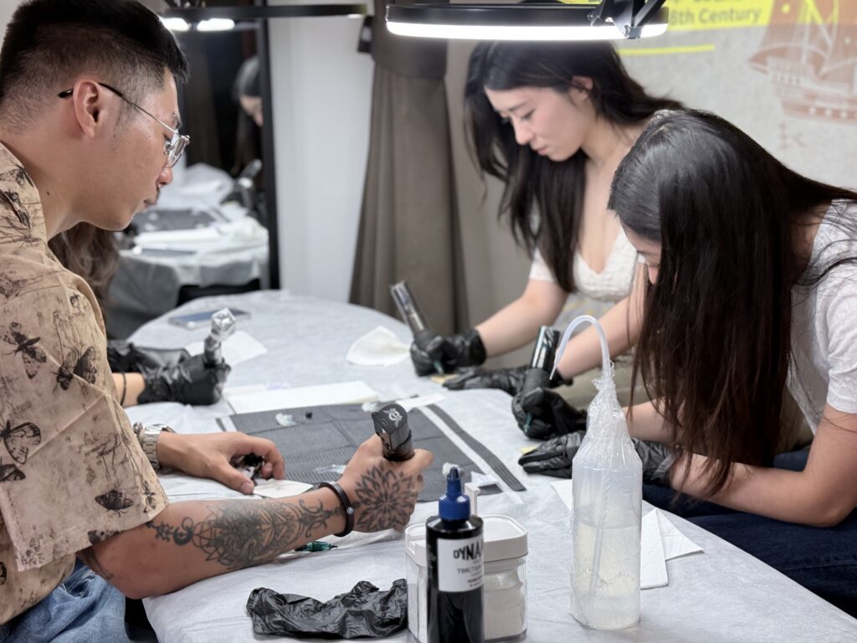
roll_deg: +0.4
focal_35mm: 48
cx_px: 428
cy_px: 322
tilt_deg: -14.1
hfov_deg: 39.7
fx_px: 1188
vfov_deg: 30.3
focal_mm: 6.76
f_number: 1.78
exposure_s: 1/83
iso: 80
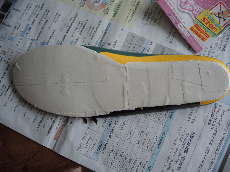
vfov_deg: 49.7
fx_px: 186
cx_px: 115
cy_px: 86
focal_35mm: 28
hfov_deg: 63.4
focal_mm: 6
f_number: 2
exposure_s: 1/30
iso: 280
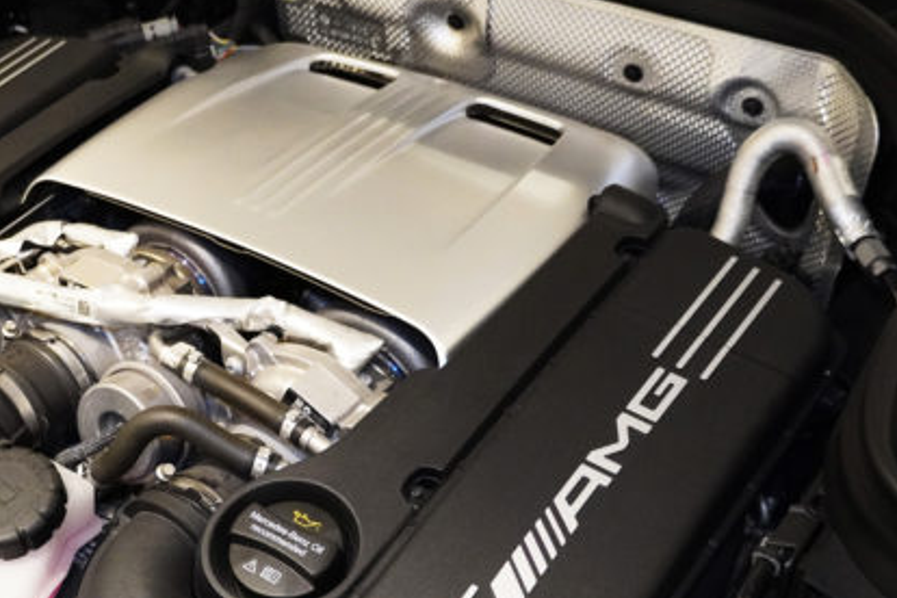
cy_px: 402
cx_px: 228
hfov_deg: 33.3
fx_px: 1470
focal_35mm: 59
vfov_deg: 22.9
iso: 5000
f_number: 4
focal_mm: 22
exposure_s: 1/160
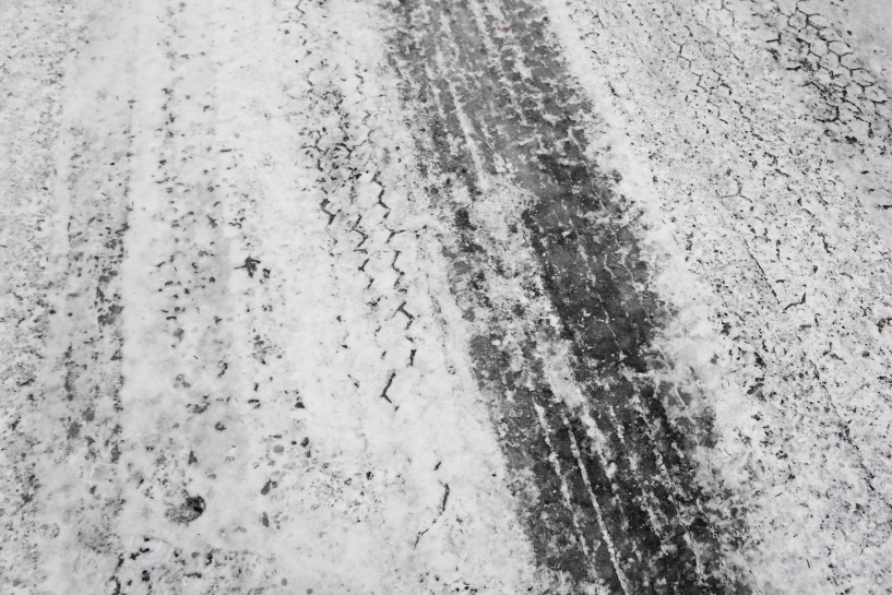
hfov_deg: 56.8
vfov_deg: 39.9
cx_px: 536
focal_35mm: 33
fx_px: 818
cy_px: 262
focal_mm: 18
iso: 100
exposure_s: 1/125
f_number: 5.6
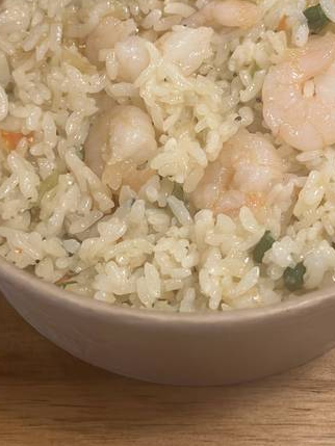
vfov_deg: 23.4
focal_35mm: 82
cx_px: 192
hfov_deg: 18.0
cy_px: 73
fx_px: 1058
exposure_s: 1/60
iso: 250
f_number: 1.78
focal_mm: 6.86
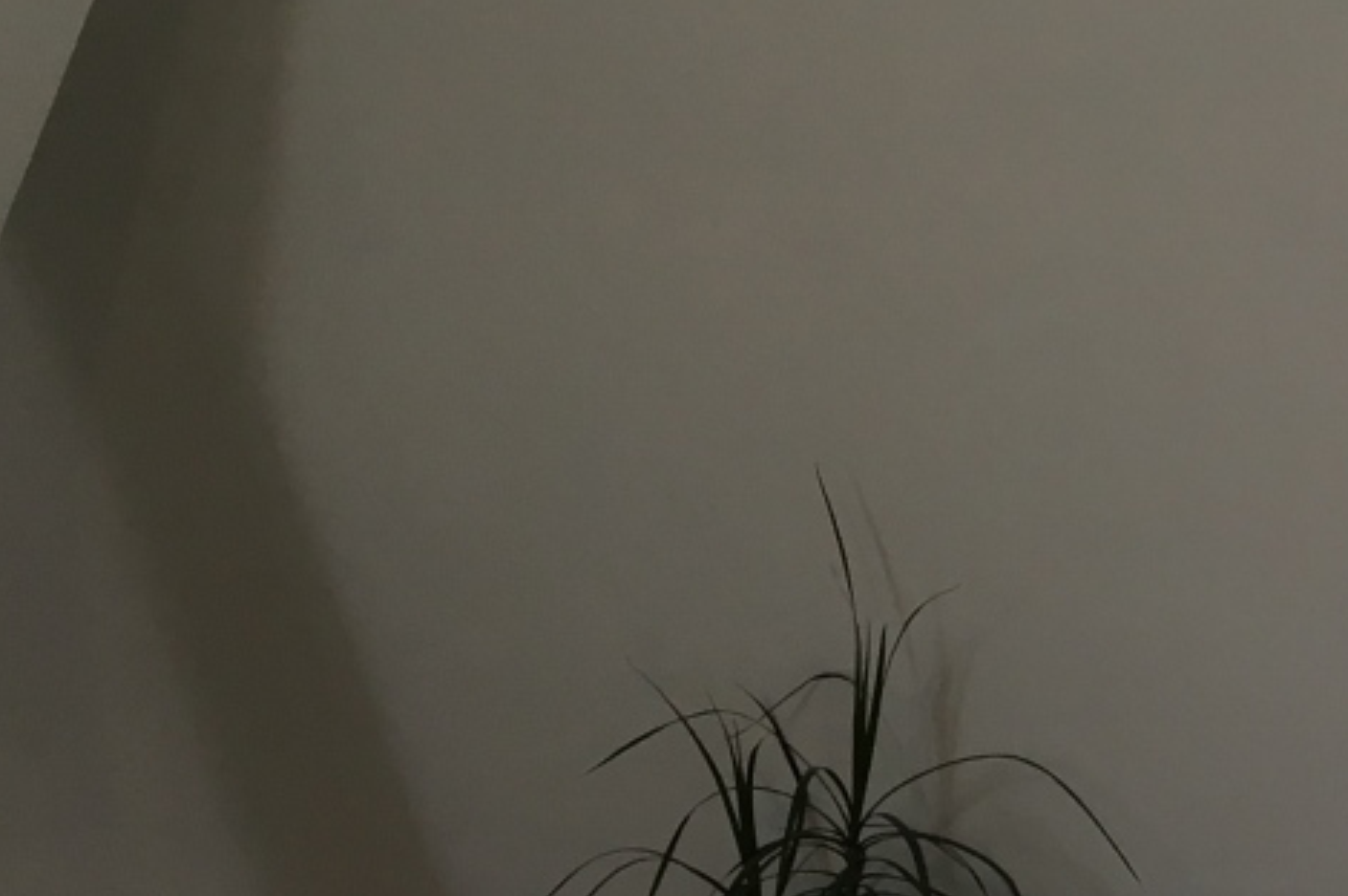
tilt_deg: -5.9
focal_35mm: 103
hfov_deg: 19.8
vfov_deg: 13.1
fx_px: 3854
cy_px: 939
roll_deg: -0.8
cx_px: 836
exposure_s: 1/33
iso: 25
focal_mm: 4.15
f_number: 2.2
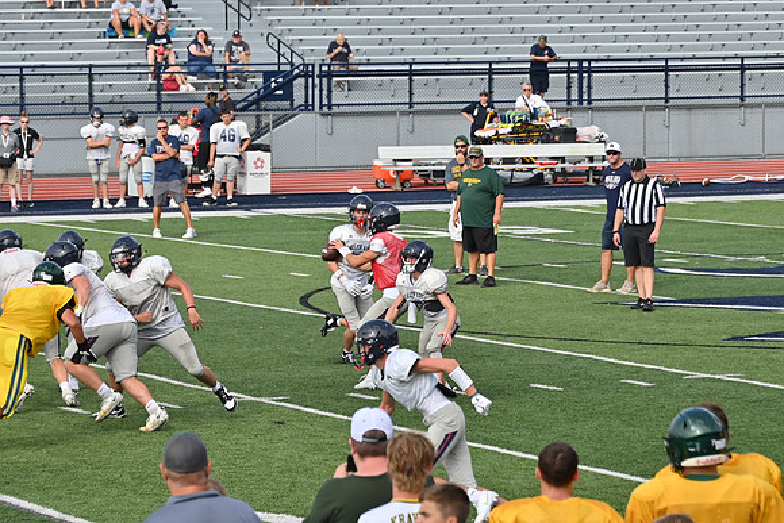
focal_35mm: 202
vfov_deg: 6.8
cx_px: 392
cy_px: 262
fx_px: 4400
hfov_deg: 10.2
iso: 180
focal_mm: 135
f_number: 5.6
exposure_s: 1/800
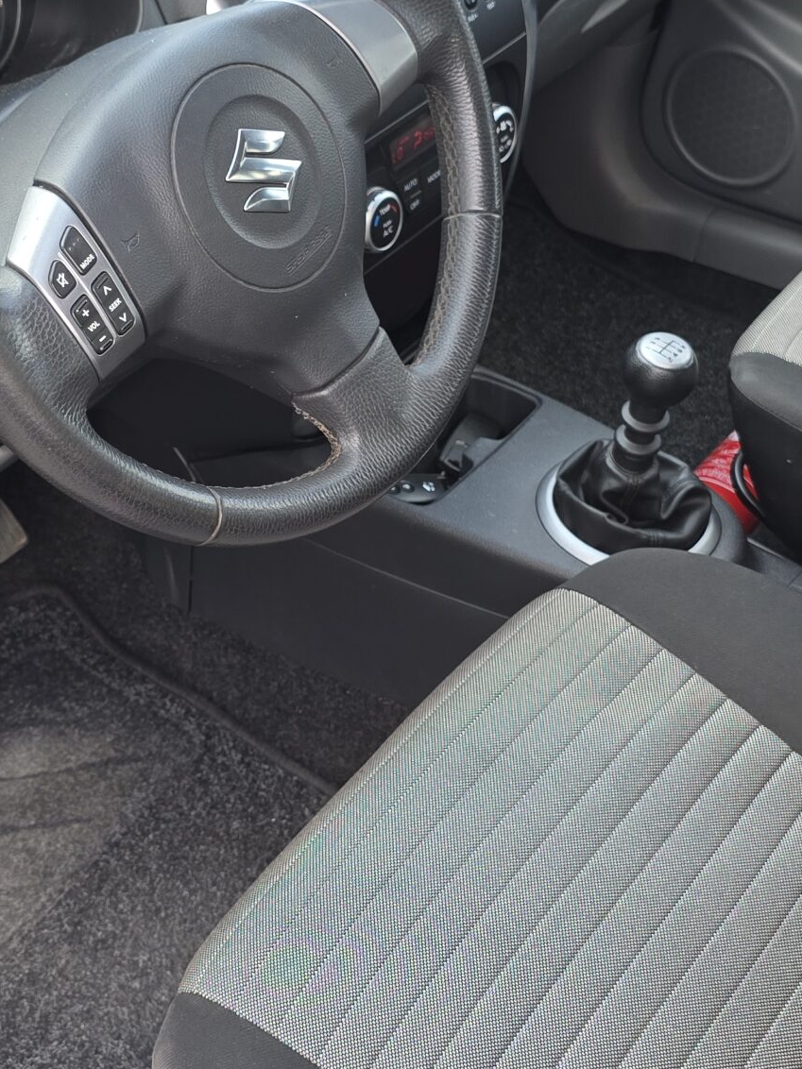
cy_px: 496
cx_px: 390
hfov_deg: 28.0
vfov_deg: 36.8
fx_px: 1606
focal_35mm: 52
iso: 50
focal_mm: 6.3
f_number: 1.7
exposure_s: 1/180
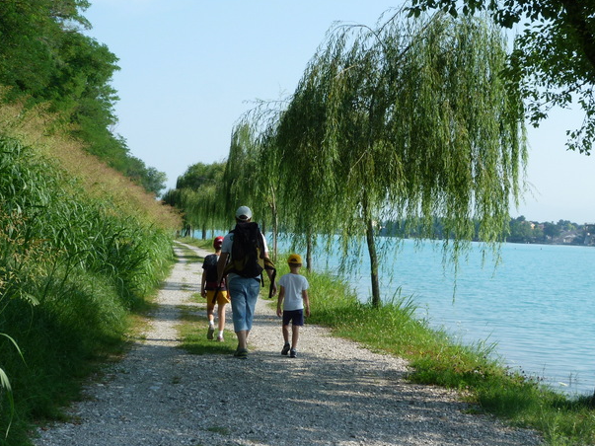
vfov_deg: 22.6
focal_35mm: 65
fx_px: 1117
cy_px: 214
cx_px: 335
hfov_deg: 29.8
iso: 80
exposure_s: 1/200
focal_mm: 8.7
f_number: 5.6
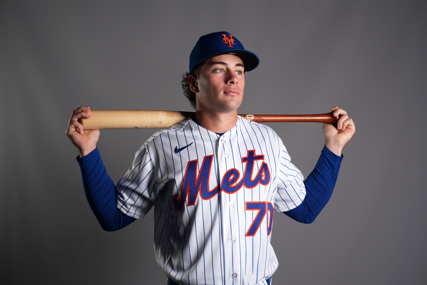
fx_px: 688
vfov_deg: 23.4
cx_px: 214
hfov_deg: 34.5
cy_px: 142
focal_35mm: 58
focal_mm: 58
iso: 200
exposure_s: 1/160
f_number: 9
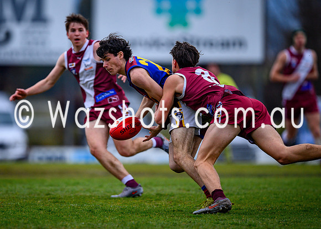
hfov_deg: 2.9
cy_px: 97
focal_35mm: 698
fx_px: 6360
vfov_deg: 2.1
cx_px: 111
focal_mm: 500
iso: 500
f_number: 4
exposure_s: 1/1600
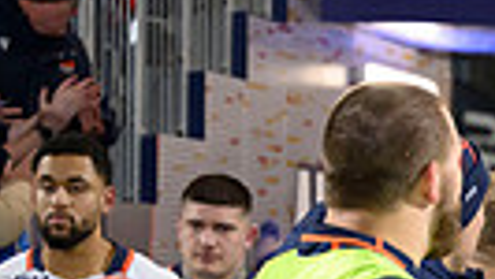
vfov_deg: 3.8
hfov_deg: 6.5
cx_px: 1068
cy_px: 571
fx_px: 4203
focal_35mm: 320
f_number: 3.2
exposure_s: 1/400
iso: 4000
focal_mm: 70
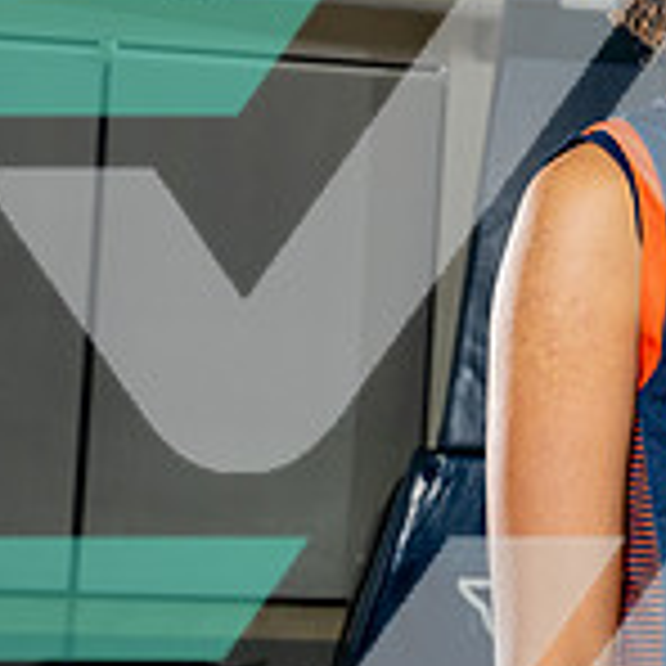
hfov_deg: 13.0
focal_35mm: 127
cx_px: 999
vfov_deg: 13.7
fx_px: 2764
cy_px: 232
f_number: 8
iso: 640
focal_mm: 38
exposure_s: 1/250
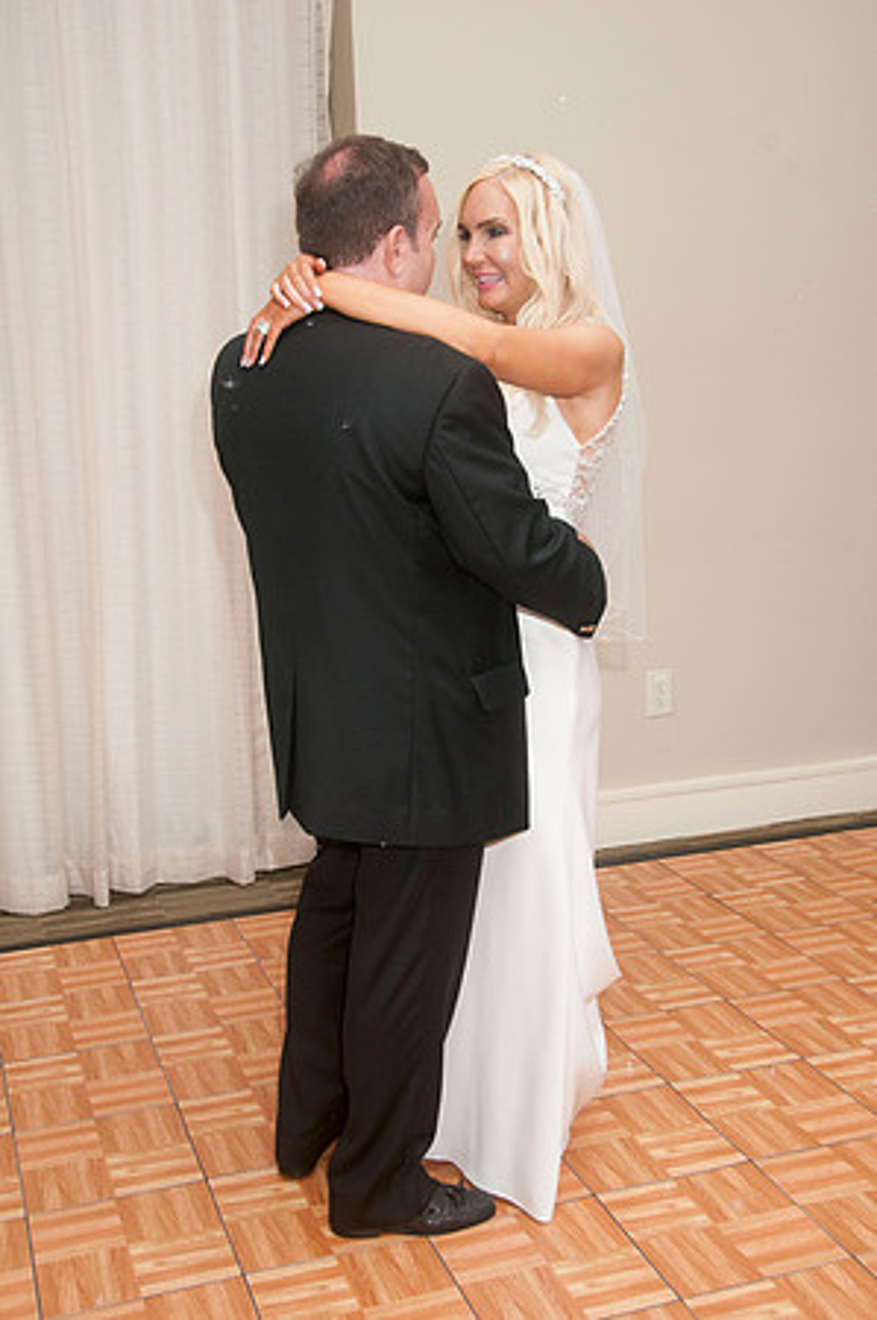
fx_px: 1483
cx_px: 438
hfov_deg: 32.9
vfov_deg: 48.0
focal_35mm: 40
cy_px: 660
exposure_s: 1/60
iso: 400
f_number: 5.6
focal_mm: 27
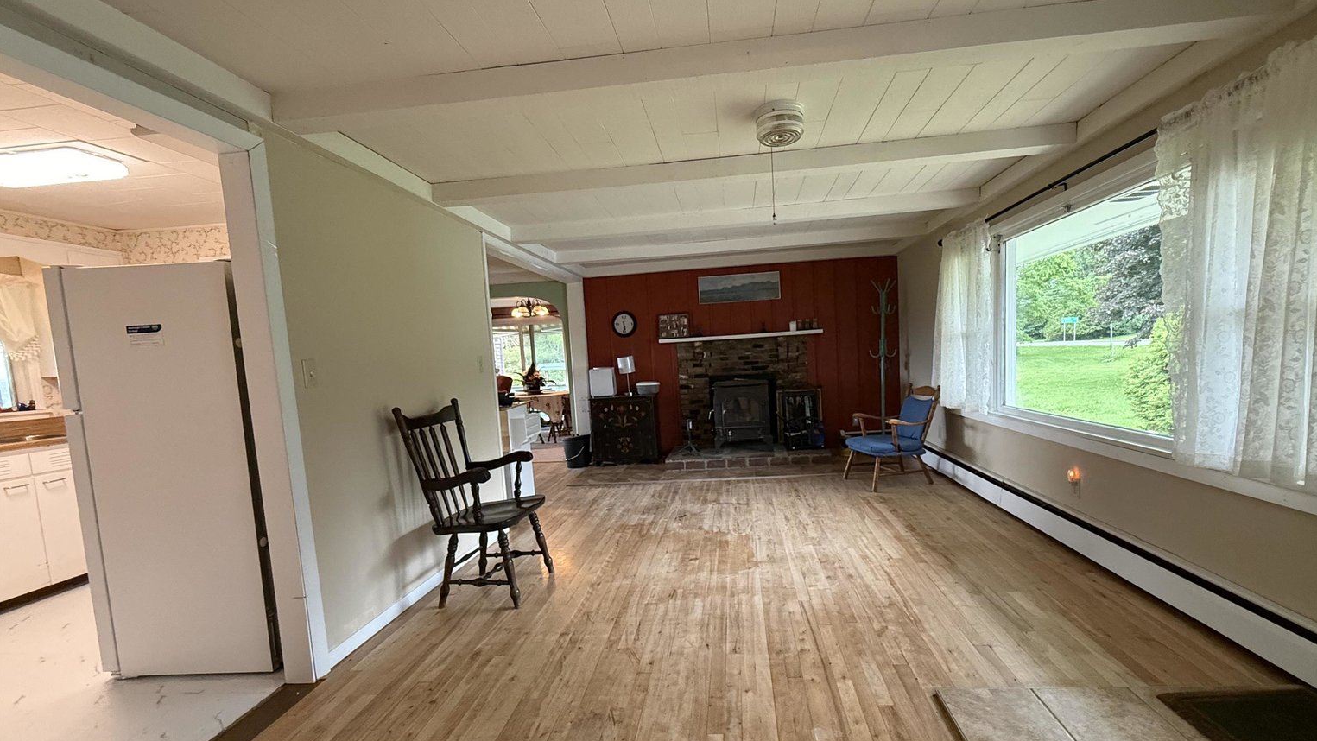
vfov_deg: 66.9
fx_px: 559
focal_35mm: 16
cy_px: 407
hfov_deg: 99.3
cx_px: 689
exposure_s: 1/60
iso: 500
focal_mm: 2.22
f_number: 2.2
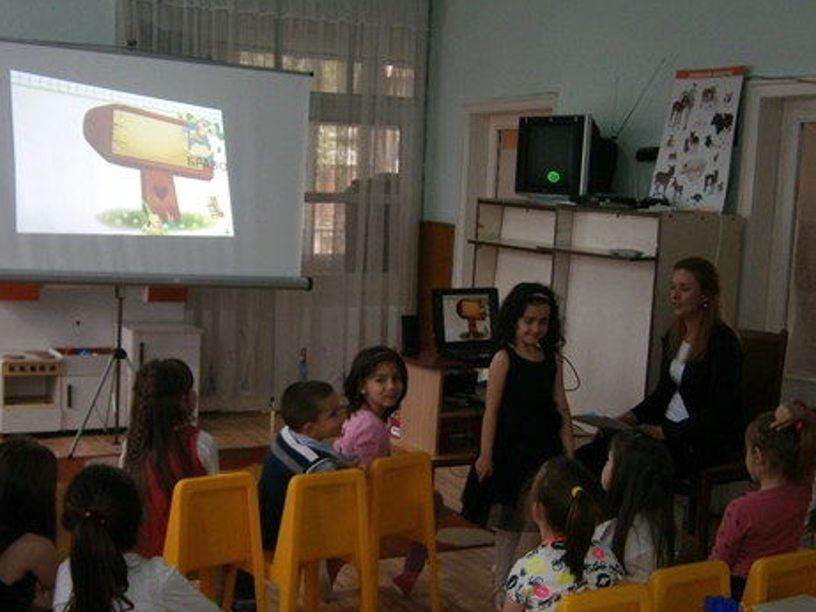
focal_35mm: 50
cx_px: 409
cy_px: 350
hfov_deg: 38.2
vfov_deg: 29.1
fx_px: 1179
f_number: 3.1
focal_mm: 6.4
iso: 125
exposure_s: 1/40
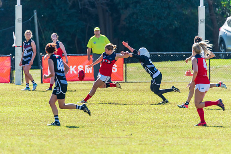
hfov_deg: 3.1
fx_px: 4204
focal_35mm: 655
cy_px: 71
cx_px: 107
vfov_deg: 2.1
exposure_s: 1/2000
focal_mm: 600
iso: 800
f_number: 6.3
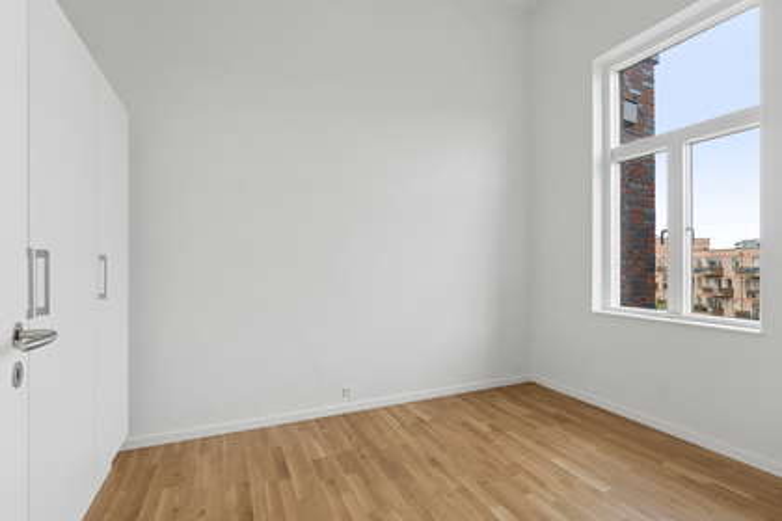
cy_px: 260
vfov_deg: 72.1
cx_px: 391
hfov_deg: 95.0
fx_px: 358
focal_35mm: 16
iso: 200
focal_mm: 11
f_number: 8
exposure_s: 1/60
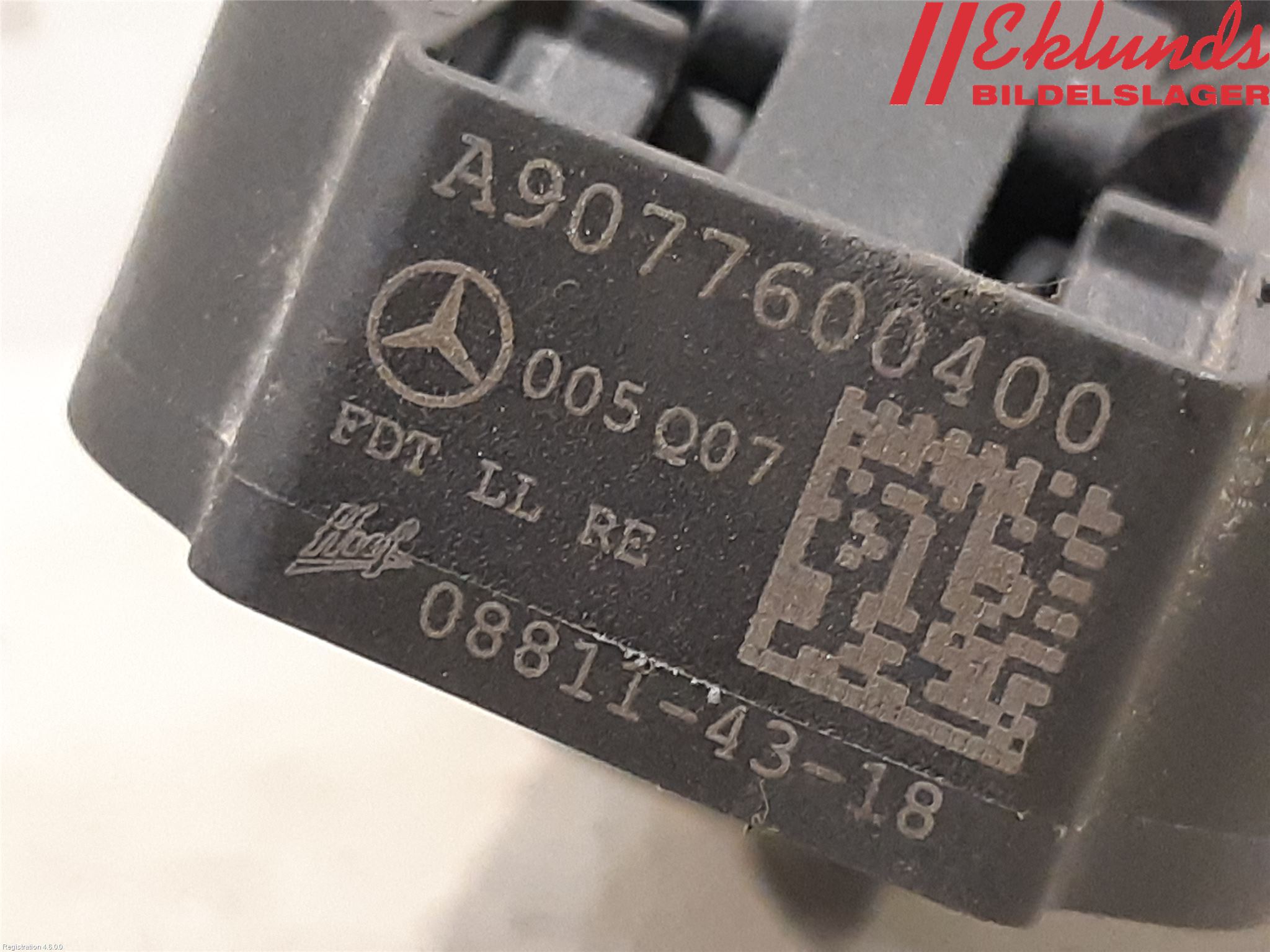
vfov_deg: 53.1
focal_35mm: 26
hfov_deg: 67.3
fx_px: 954
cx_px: 635
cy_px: 476
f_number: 1.7
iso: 250
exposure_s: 1/25
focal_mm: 3.93
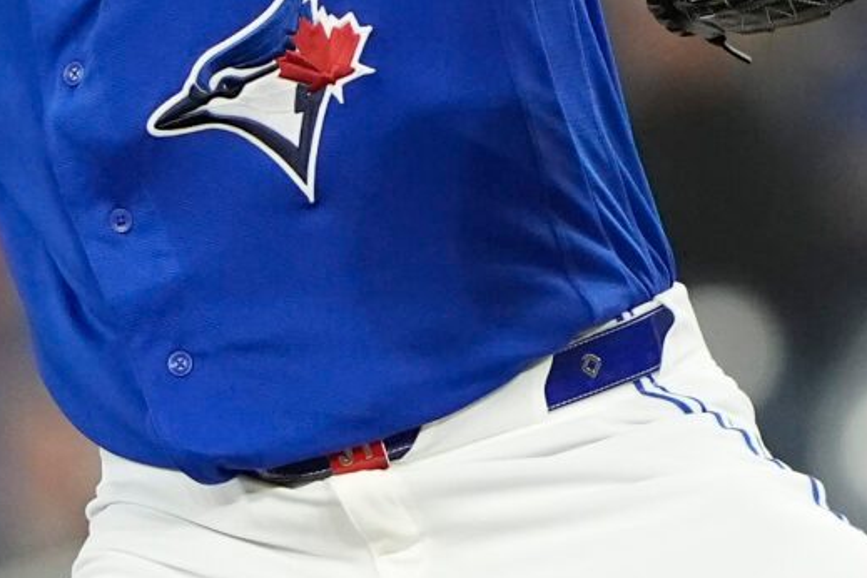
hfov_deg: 1.0
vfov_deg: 0.7
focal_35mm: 1974
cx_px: 339
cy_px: 514
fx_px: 47537
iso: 3200
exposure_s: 1/2500
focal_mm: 400
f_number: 2.8
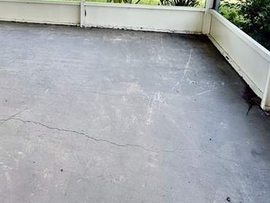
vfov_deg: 40.4
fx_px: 234
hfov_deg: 58.8
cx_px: 94
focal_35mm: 30
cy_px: -4
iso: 64
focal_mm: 2.22
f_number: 2.2
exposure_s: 1/363
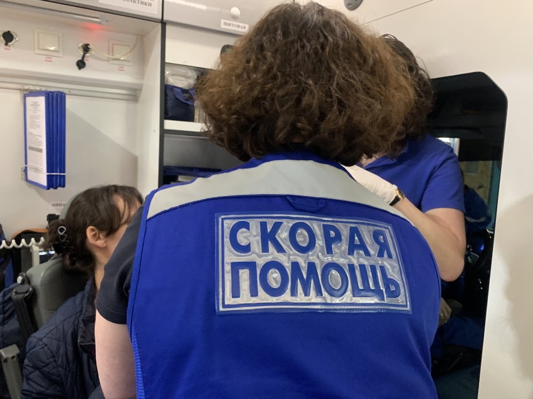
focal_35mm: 26
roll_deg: -2.6
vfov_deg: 53.0
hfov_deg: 67.3
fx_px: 400
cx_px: 266
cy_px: 200
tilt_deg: -7.5
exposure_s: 1/25
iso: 400
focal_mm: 4.25
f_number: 1.8
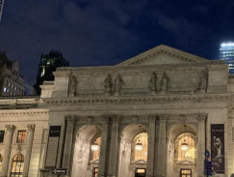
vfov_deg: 30.5
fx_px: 318
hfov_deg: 39.8
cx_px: 158
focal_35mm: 47
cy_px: 129
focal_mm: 4.25
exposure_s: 1/25
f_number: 1.8
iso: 500
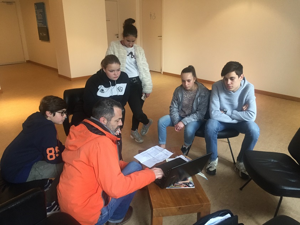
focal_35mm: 29
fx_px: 251
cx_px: 150
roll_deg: -0.5
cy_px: 112
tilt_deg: -20.1
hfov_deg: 61.6
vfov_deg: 48.3
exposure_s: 1/33
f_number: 2.2
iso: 200
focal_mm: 4.15
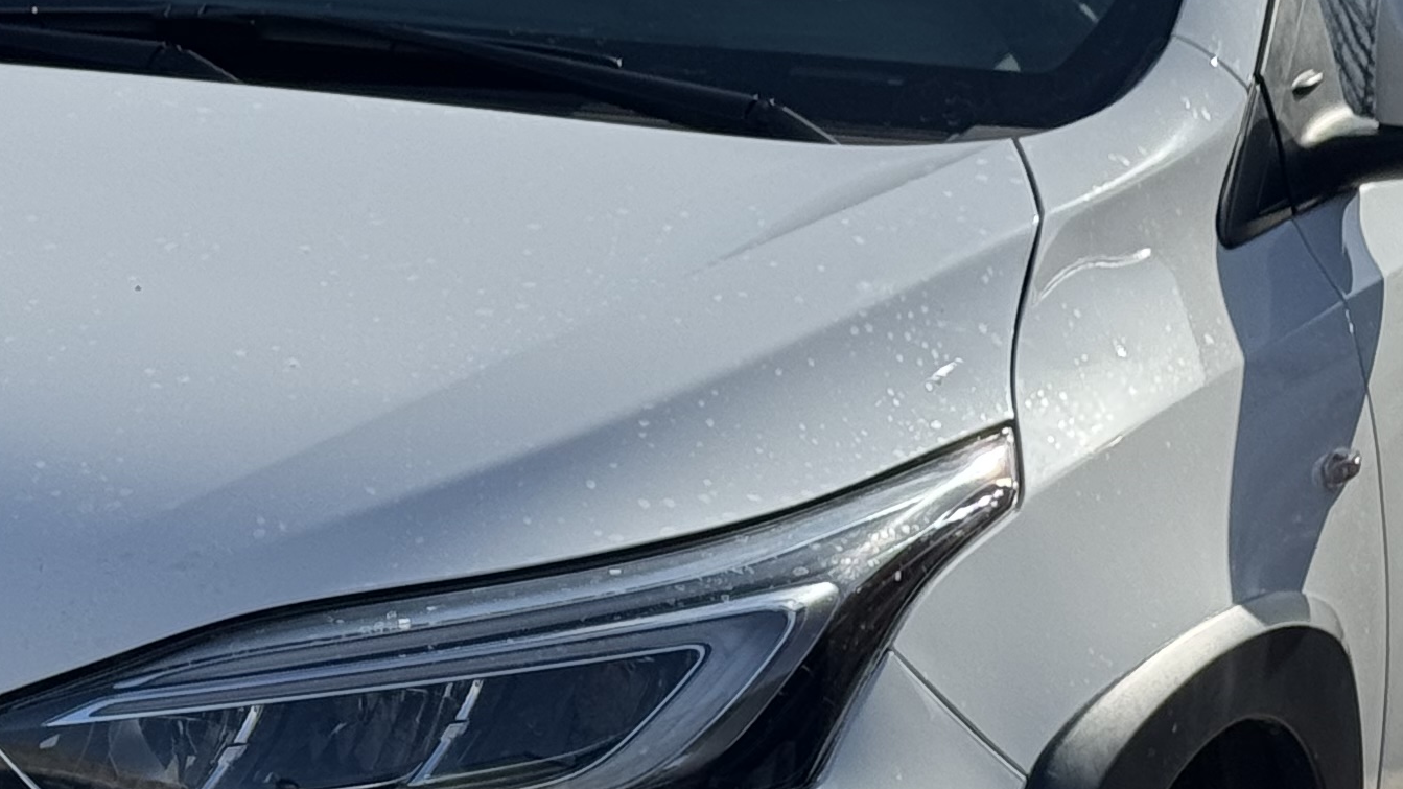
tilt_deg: -8.3
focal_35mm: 157
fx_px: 5840
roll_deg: -2.7
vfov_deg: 7.7
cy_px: 529
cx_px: 306
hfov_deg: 13.6
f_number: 1.78
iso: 64
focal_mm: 6.76
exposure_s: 1/5848
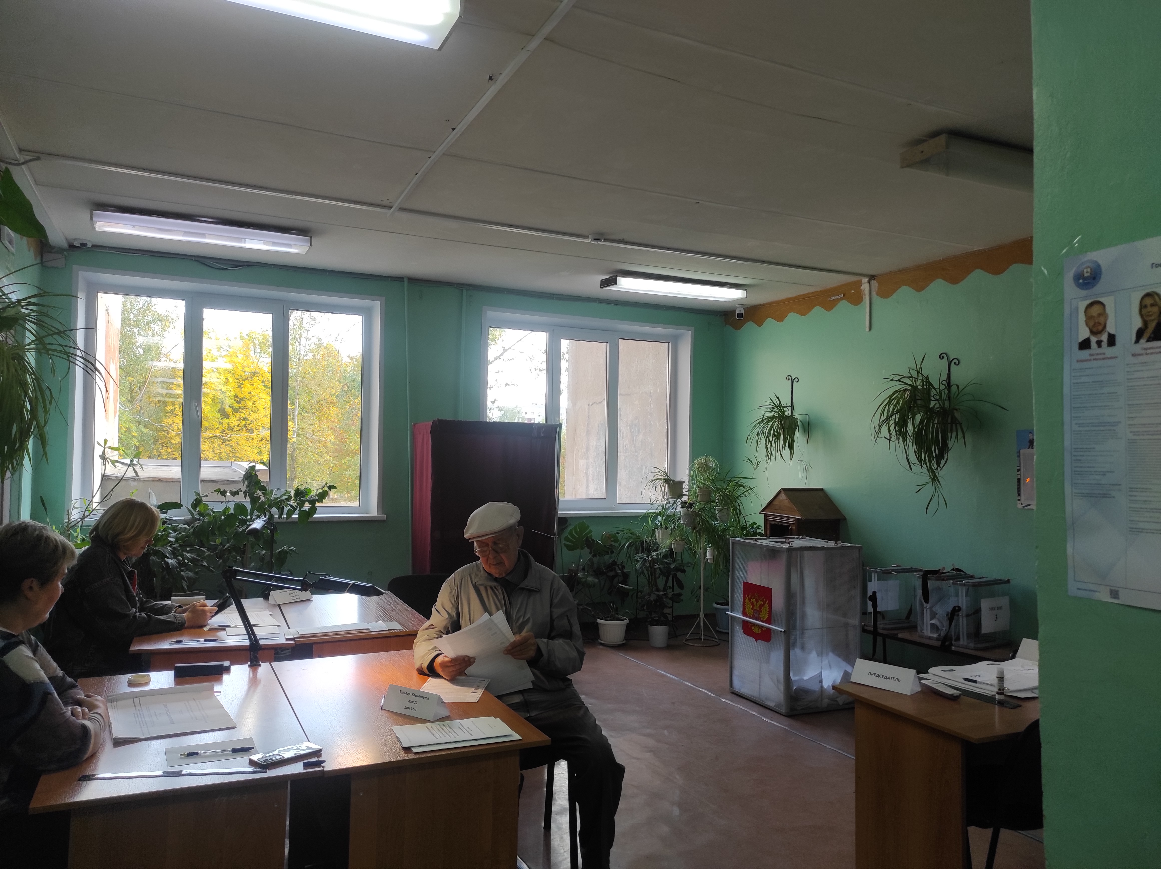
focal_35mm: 25
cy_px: 434
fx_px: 838
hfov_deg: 69.4
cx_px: 580
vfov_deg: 54.8
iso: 192
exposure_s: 1/100
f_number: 1.89
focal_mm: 5.43
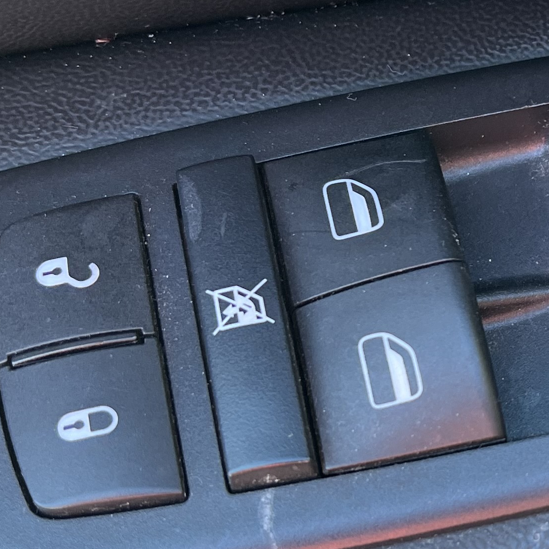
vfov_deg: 20.6
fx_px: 1507
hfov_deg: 19.2
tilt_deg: -60.3
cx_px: 700
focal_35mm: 84
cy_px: 256
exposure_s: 1/121
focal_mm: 5.7
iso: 100
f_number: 1.5
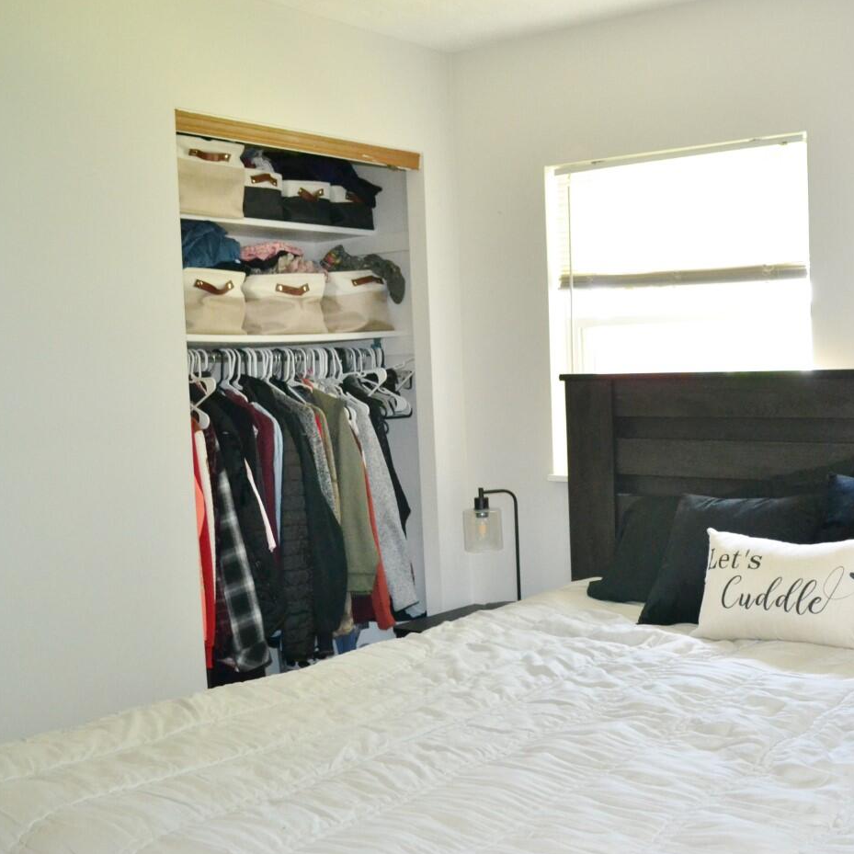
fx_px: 1116
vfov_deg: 41.8
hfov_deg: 40.1
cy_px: 478
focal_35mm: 40
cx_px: 690
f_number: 3.5
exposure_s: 1/60
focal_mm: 18
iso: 1600
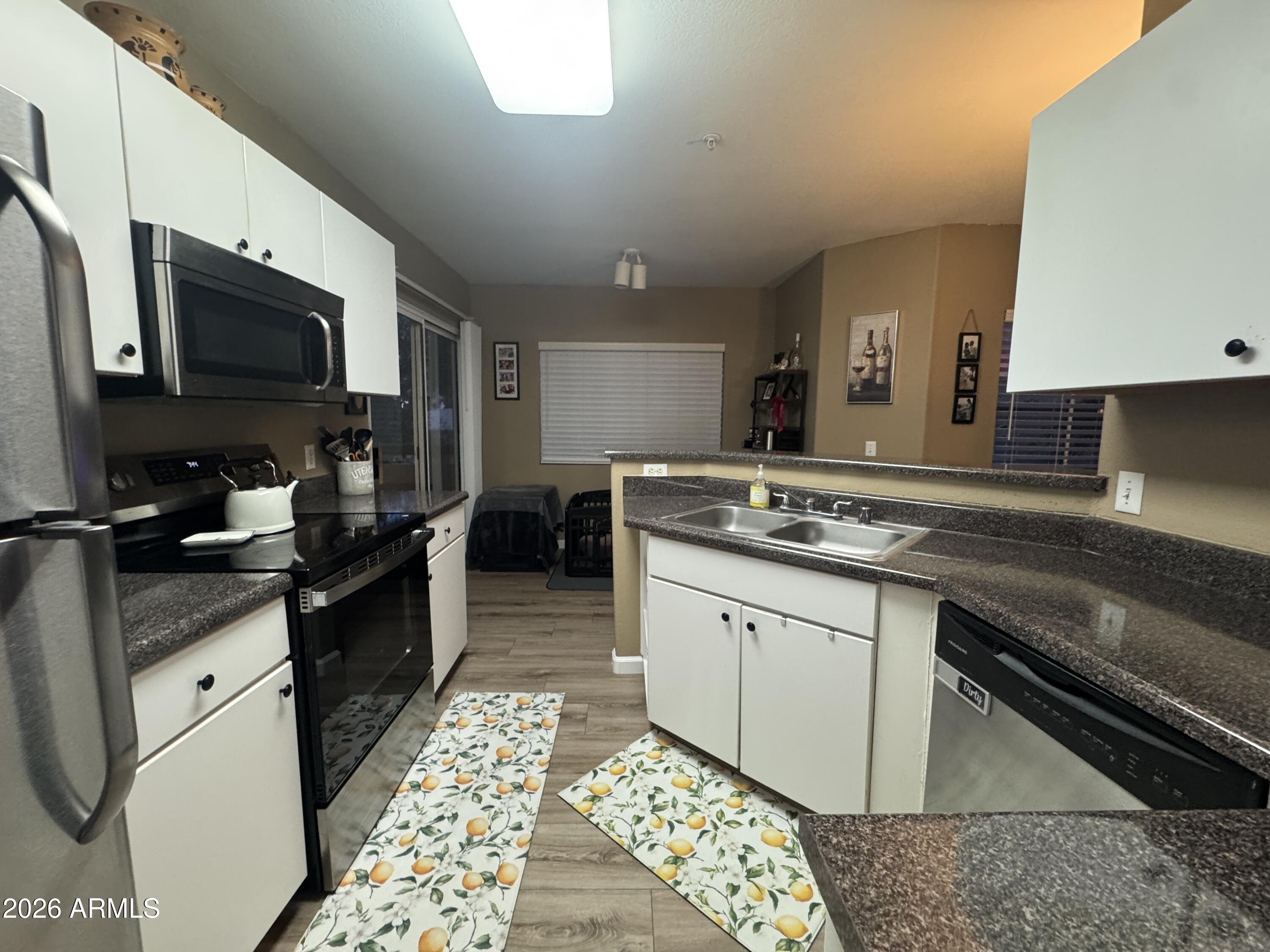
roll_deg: -0.6
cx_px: 635
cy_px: 476
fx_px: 514
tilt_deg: -7.4
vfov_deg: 85.7
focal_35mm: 14
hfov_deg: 102.1
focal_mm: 2.22
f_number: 2.2
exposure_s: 1/60
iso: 400
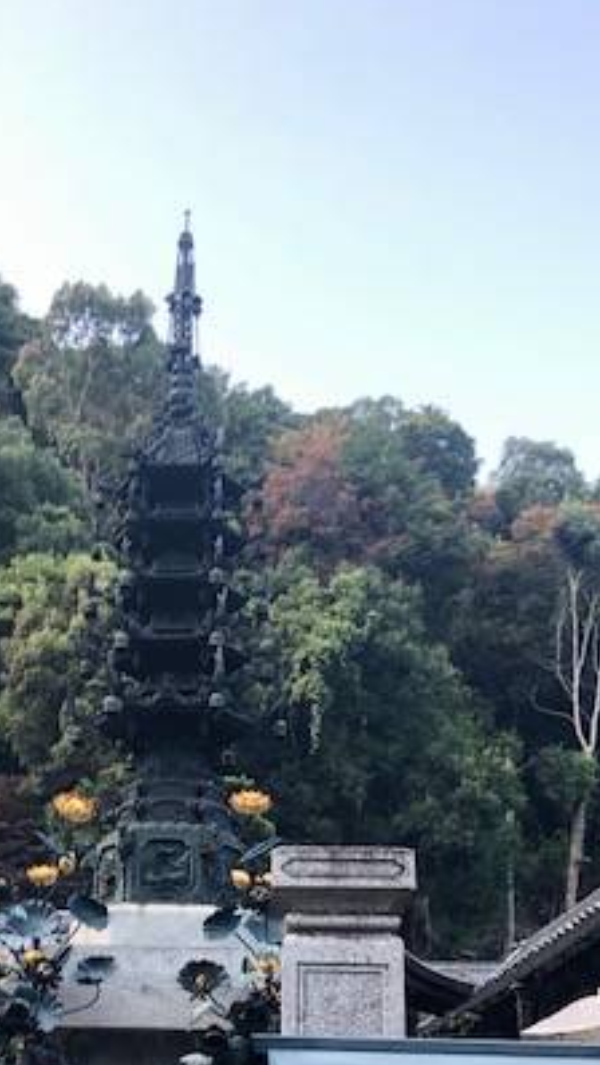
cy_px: 843
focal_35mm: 49
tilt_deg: +11.5
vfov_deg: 40.5
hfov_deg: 24.0
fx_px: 1385
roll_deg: -0.9
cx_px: 110
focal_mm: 3.99
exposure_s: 1/120
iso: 40
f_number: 1.8
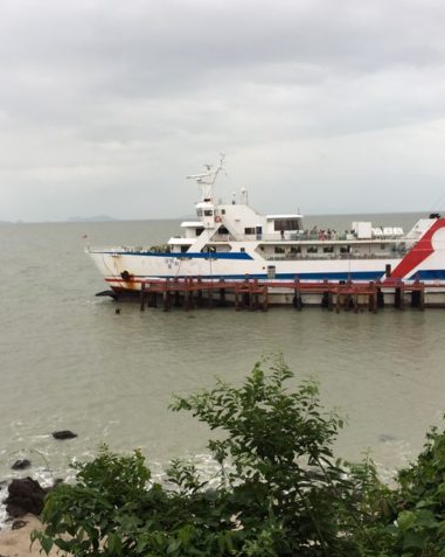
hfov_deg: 39.1
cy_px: 278
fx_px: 626
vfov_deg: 48.0
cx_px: 197
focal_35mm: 38
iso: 32
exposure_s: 1/50
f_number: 2.2
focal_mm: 4.15
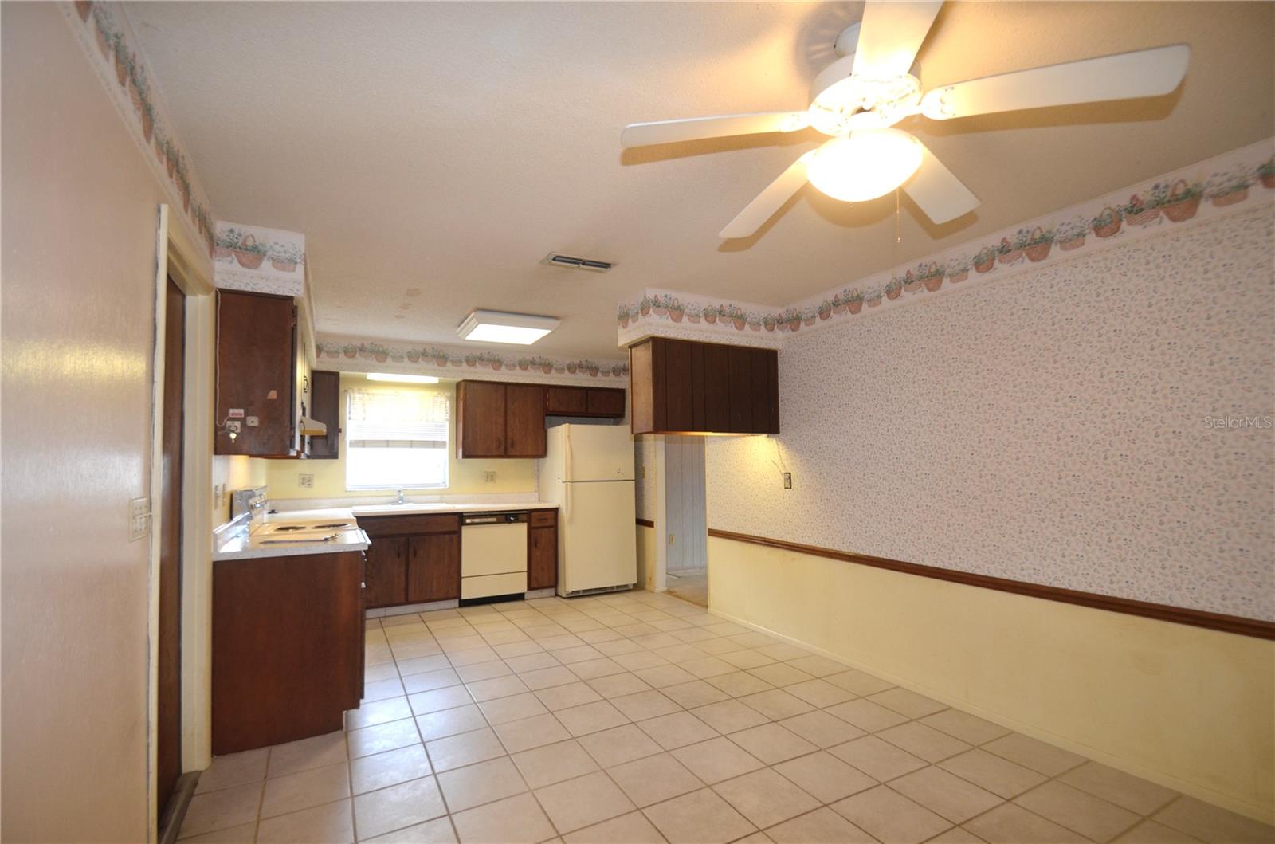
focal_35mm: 15
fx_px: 530
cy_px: 422
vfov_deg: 77.0
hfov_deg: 100.5
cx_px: 638
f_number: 4
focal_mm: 10
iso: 400
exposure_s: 1/60
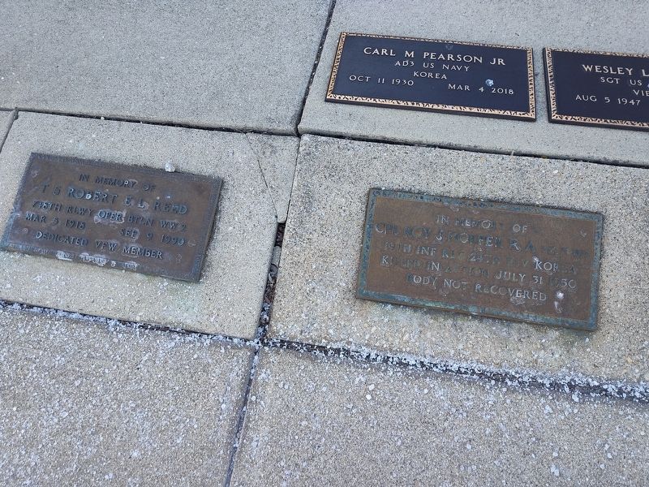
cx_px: 324
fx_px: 431
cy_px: 244
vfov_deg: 58.9
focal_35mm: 23
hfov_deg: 73.9
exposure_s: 1/120
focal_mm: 5.56
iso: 101
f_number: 1.8
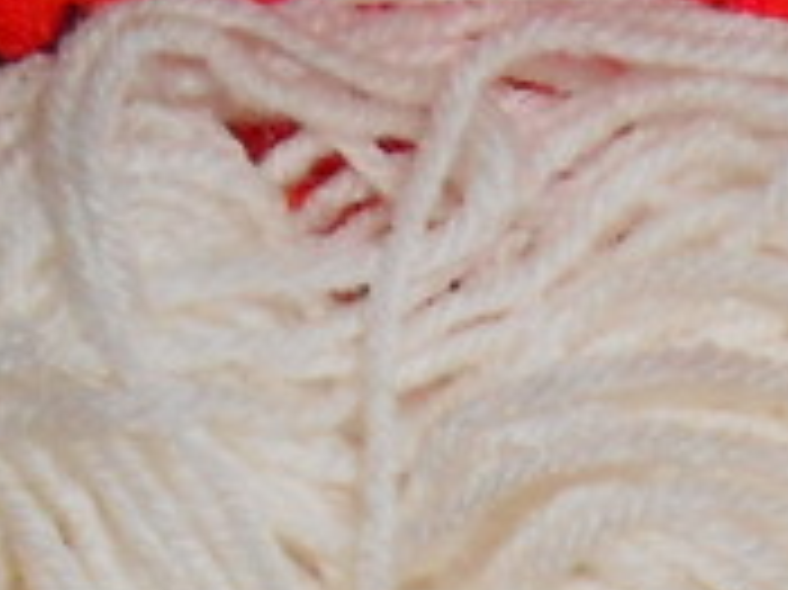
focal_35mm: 187
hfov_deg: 10.1
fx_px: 4254
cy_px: 1482
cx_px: 1364
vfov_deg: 7.4
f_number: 9
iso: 400
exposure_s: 1/30
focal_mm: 5.8
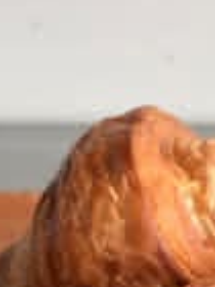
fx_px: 1126
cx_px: 295
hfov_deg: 10.6
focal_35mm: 136
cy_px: 380
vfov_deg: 13.9
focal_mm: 5.96
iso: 80
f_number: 1.6
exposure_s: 1/120
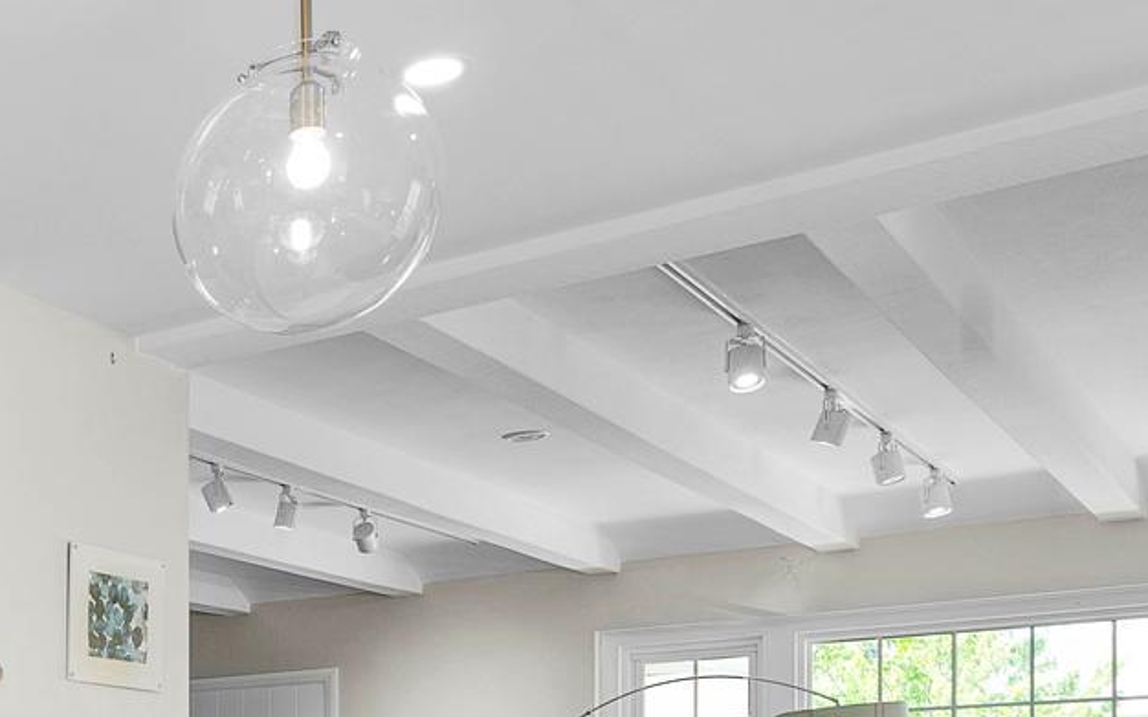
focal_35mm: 50
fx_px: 1564
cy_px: 885
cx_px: -255
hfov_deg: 32.6
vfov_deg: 23.4
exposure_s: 1/8
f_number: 8
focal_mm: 15
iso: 200
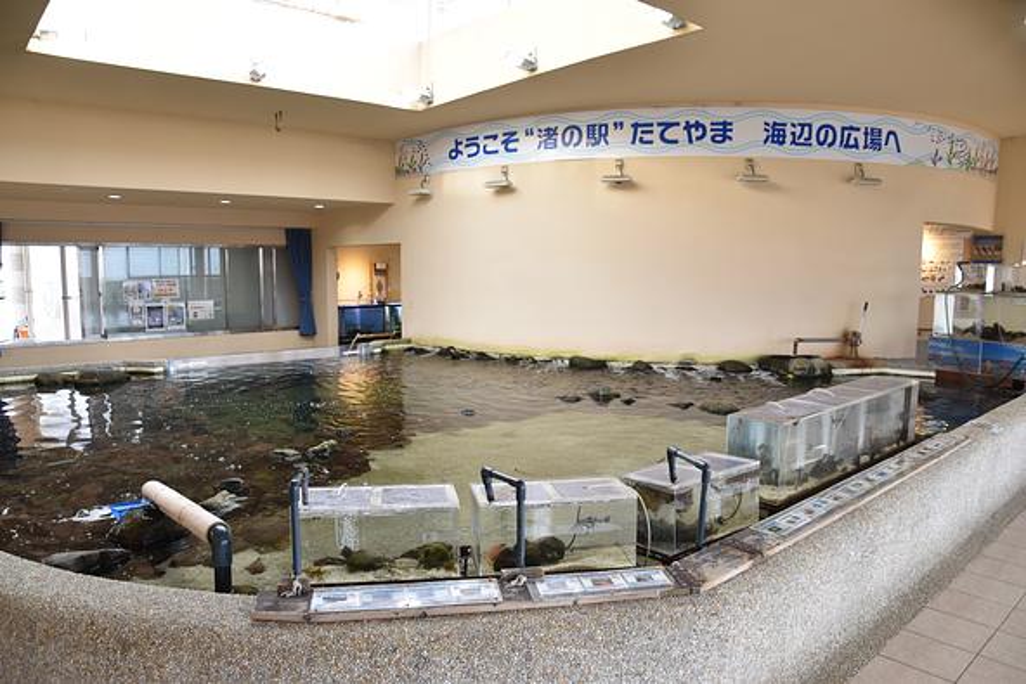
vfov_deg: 53.2
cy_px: 342
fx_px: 684
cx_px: 513
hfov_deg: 73.7
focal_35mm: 24
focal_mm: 16
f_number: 5
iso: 400
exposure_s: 1/100
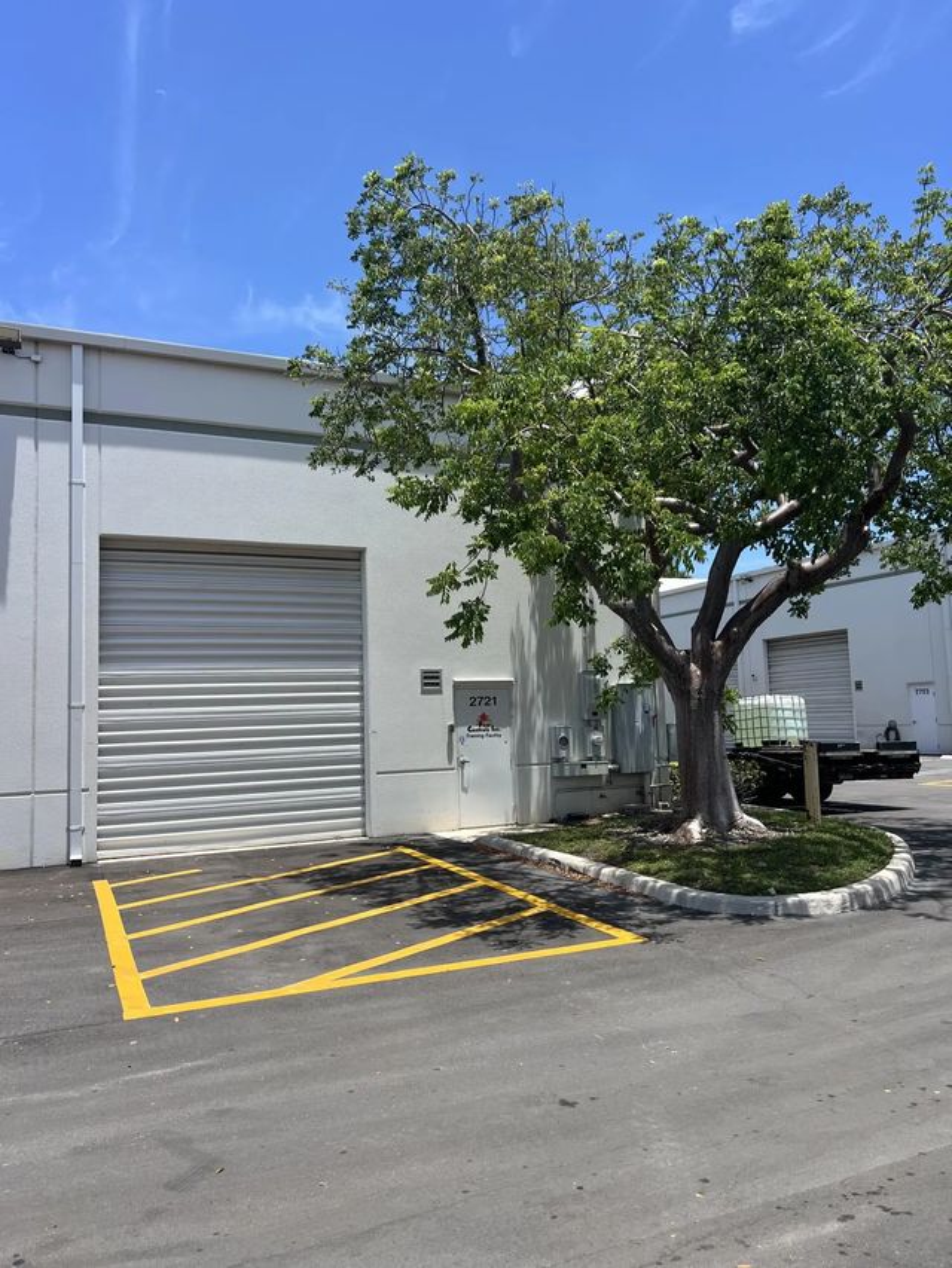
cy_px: 634
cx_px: 476
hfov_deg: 53.1
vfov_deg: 67.3
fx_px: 953
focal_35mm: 26
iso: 50
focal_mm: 5.7
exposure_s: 1/3356
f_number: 1.5
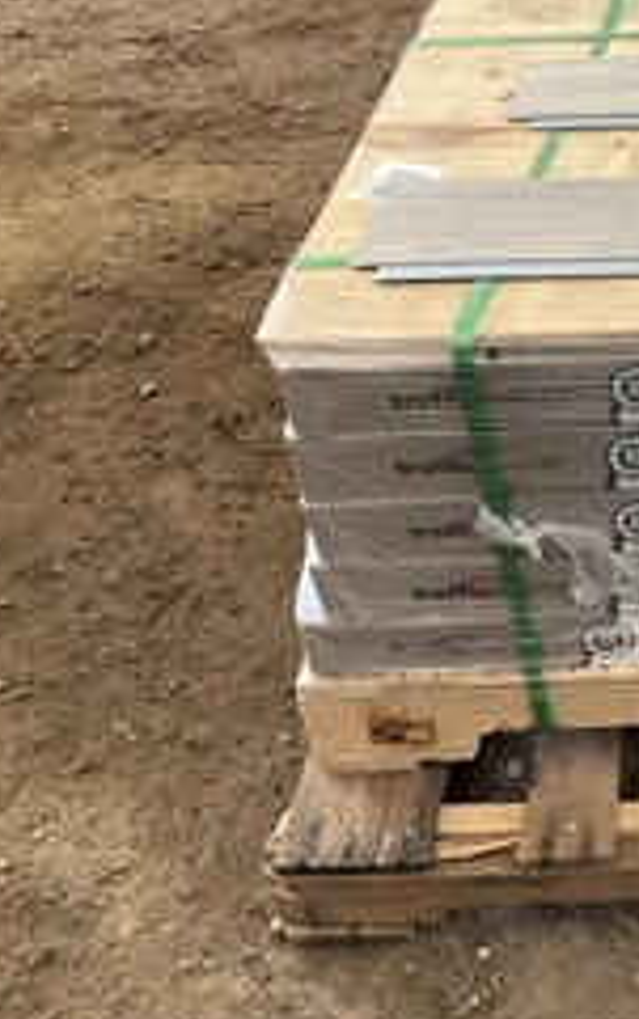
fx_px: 1419
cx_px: 779
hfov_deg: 23.1
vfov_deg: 39.5
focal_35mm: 51
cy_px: 461
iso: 20
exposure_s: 1/122
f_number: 1.8
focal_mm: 3
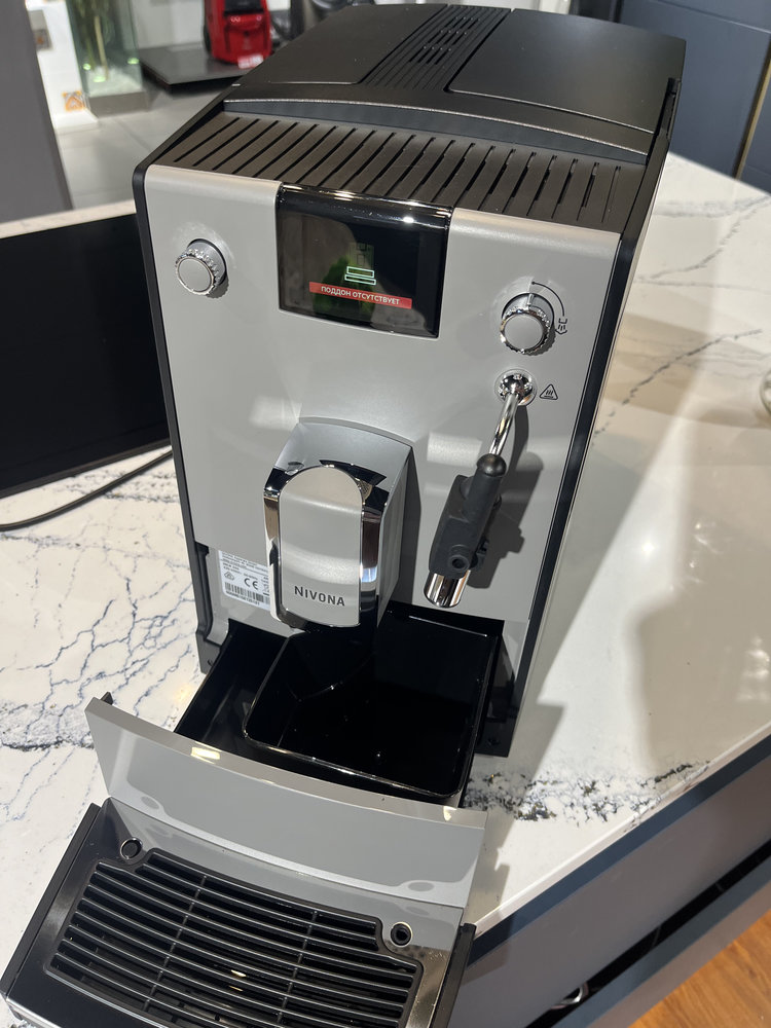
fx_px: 772
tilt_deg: -42.3
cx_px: 386
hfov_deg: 53.1
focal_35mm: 26
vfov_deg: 67.3
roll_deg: -1.1
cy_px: 514
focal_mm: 5.1
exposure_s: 1/100
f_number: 1.6
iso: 100
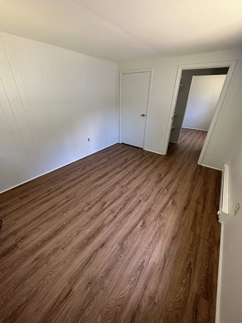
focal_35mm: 14
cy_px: 162
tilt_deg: -26.7
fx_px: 130
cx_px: 121
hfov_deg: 85.7
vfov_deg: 102.1
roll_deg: +1.2
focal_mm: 2.22
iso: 320
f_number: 2.2
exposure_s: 1/99
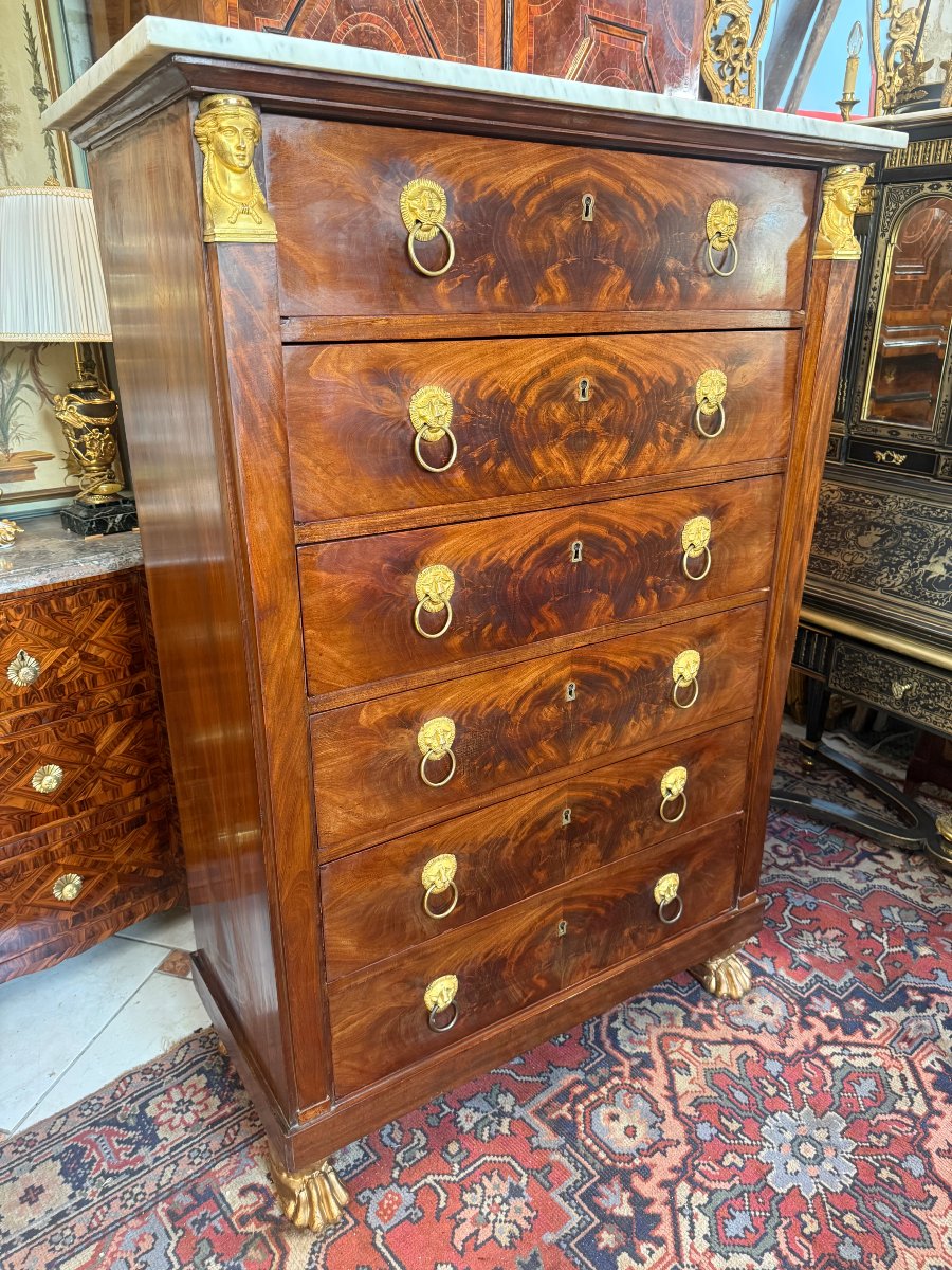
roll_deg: +0.4
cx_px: 476
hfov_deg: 56.8
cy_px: 635
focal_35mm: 24
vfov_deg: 71.6
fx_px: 880
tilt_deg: -21.9
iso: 400
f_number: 1.78
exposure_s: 1/50
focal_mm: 6.76
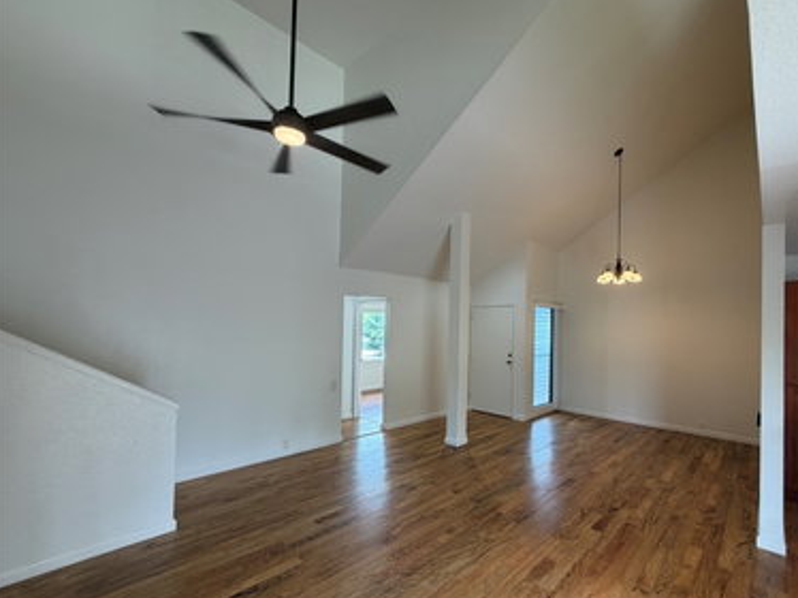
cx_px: 449
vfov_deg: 77.9
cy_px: 320
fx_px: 369
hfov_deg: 94.0
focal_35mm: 16
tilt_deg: +0.7
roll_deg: -0.9
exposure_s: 1/120
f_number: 2.2
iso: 160
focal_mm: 2.22
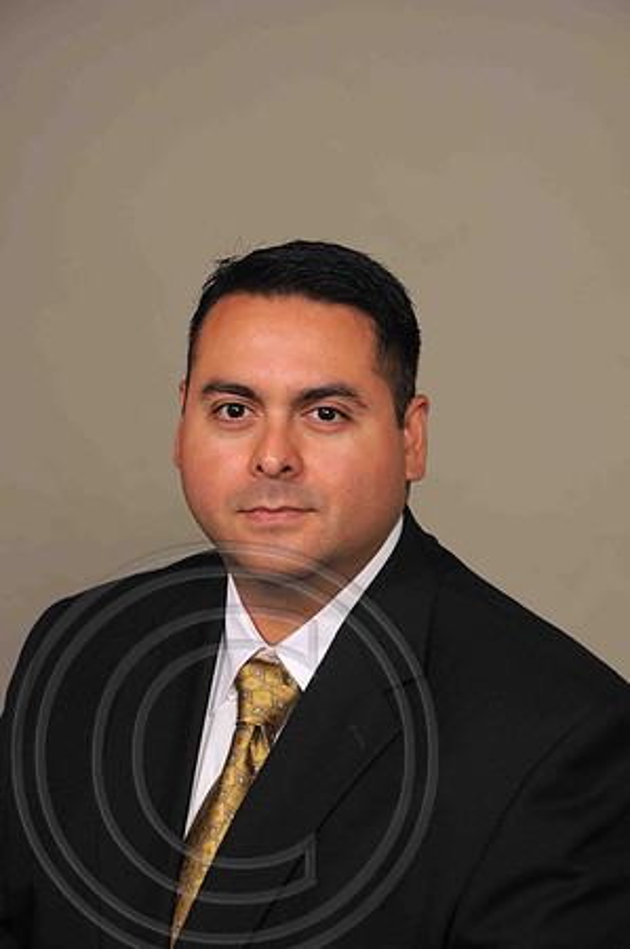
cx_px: 315
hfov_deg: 12.2
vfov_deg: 18.2
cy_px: 474
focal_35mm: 112
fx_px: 2960
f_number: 6.3
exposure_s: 1/60
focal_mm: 75
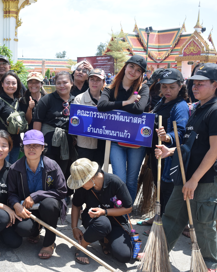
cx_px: 28
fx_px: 359
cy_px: 137
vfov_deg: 41.4
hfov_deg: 32.2
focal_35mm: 45
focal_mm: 21
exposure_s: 1/1600
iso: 800
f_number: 5
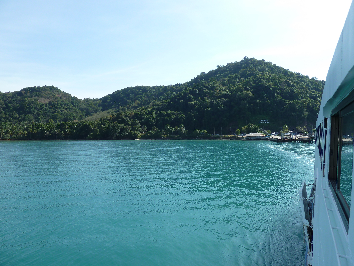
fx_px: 256
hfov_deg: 69.4
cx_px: 177
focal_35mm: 25
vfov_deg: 54.9
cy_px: 133
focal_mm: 4.1
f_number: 4
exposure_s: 1/400
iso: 80
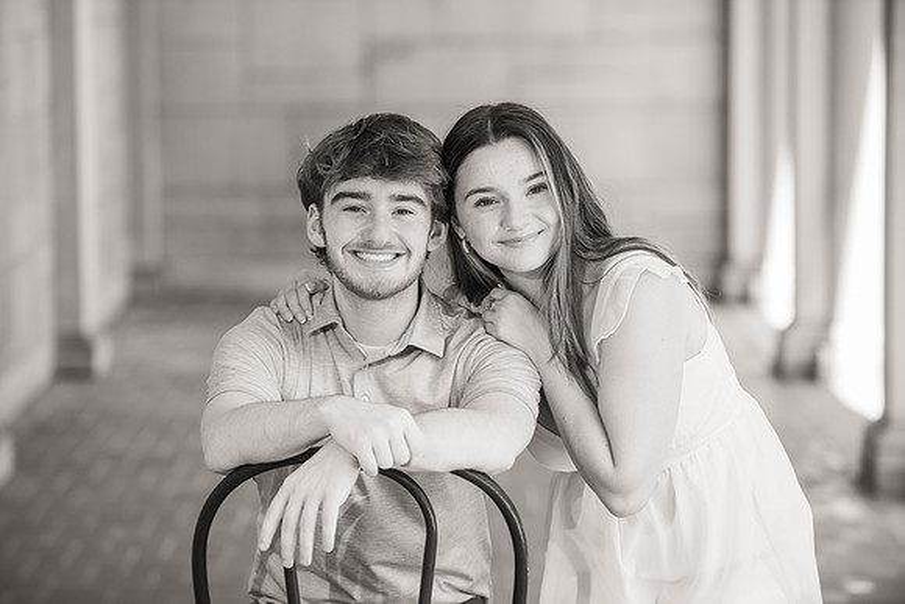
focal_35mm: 155
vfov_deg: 8.9
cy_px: 302
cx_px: 452
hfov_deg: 13.2
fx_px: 3897
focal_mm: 155
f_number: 4
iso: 320
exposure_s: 1/200
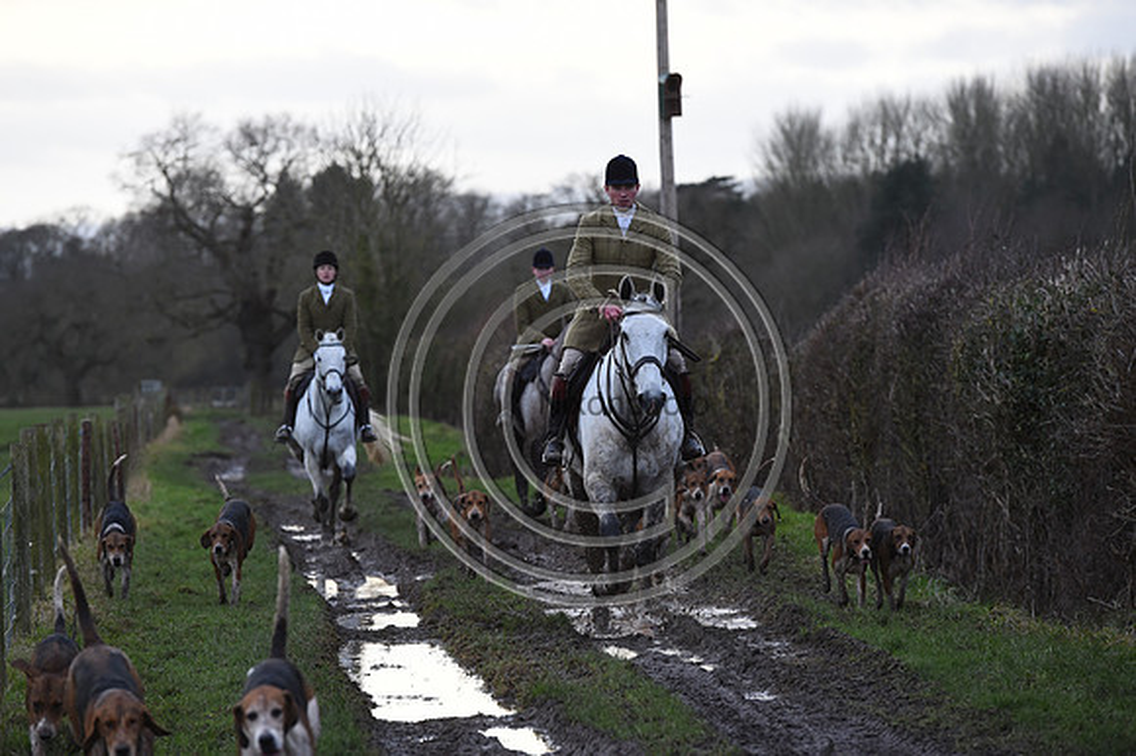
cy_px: 378
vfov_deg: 7.4
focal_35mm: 185
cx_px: 568
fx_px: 5834
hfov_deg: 11.1
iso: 1600
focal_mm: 185
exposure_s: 1/1250
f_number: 5.6
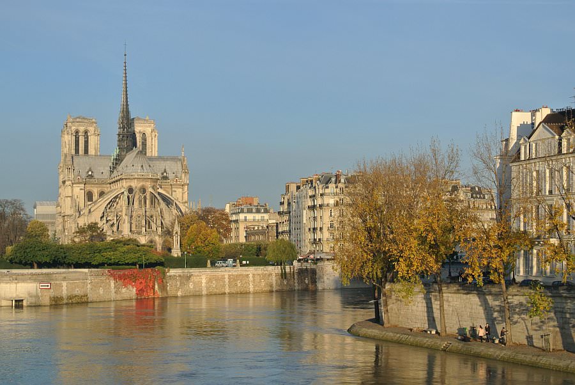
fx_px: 1103
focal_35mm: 69
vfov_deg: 19.8
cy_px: 192
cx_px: 288
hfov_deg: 29.2
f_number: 5.3
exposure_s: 1/400
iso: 100
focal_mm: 25.9
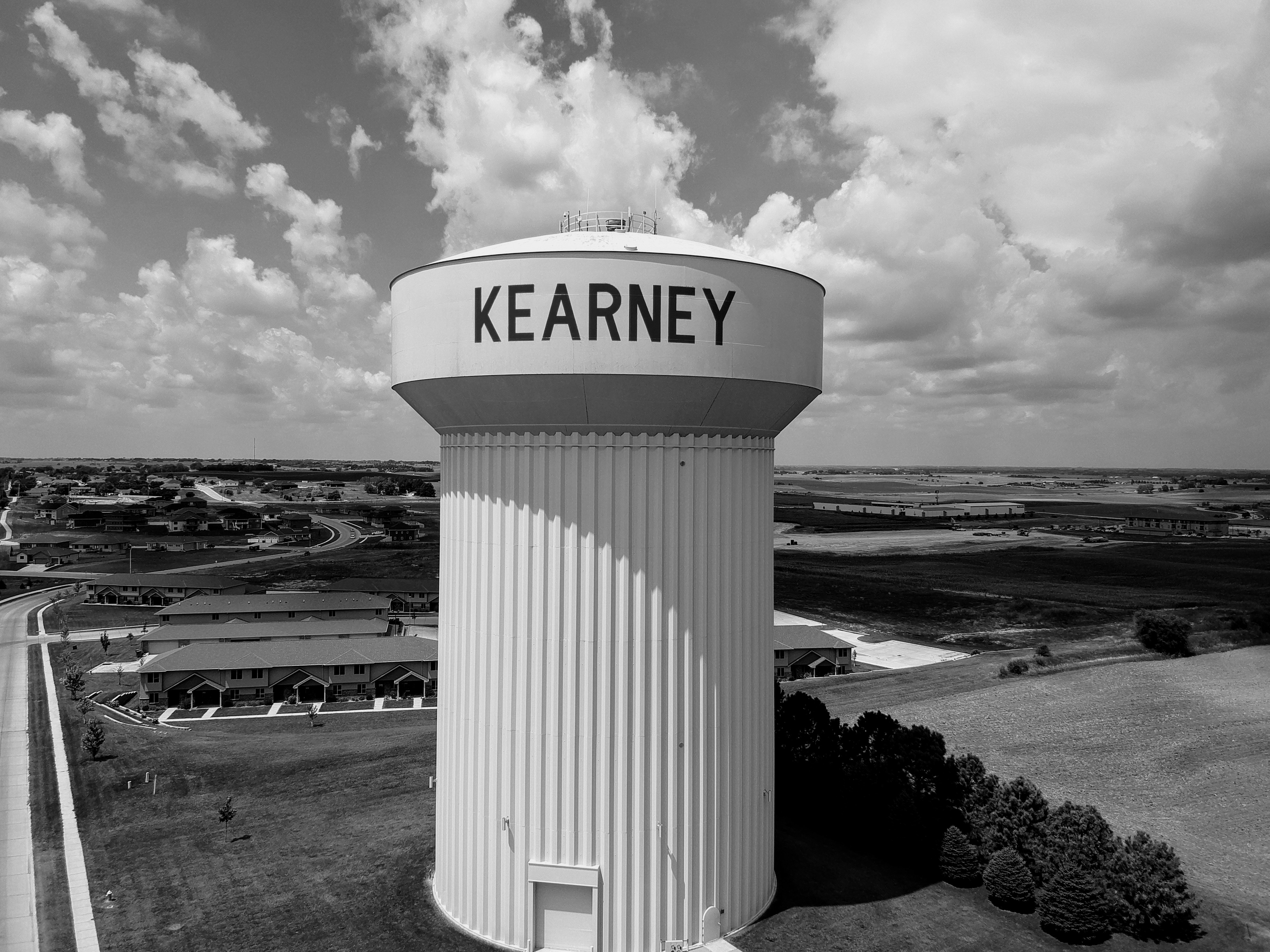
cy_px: 476
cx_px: 635
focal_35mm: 25
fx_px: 917
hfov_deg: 69.4
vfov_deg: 54.9
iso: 101
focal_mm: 4.49
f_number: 2.6
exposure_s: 1/2500
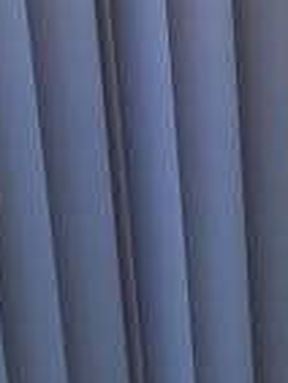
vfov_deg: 14.6
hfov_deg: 11.6
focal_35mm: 118
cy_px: -307
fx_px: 1307
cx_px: 527
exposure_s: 1/291
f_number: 1.8
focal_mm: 5.4
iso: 40
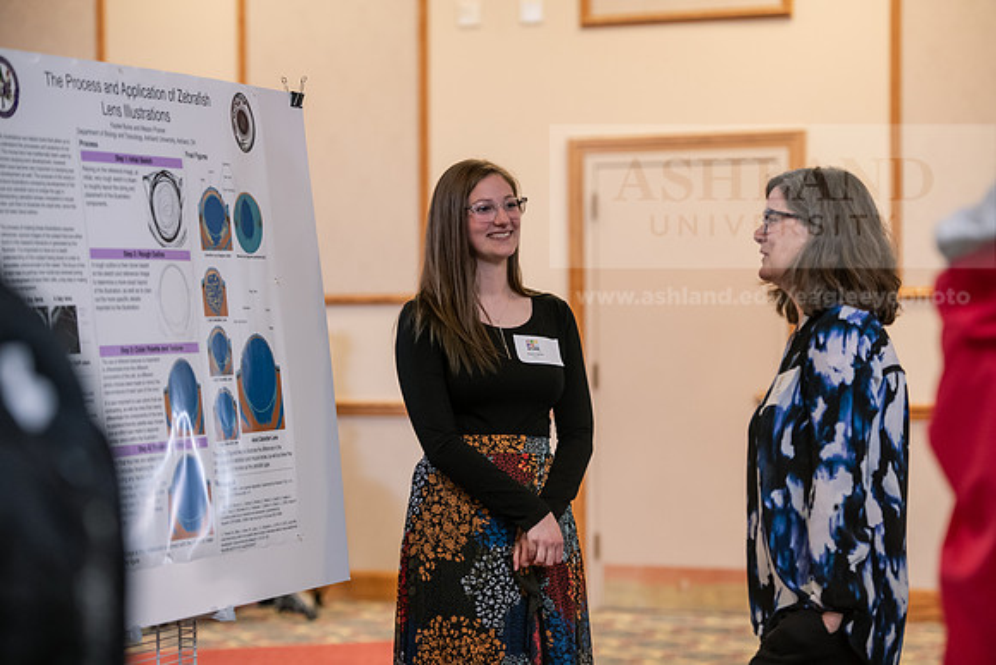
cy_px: 332
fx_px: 3099
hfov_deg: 18.3
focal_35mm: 112
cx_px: 498
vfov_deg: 12.2
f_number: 3.2
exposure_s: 1/200
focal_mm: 112
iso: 1600
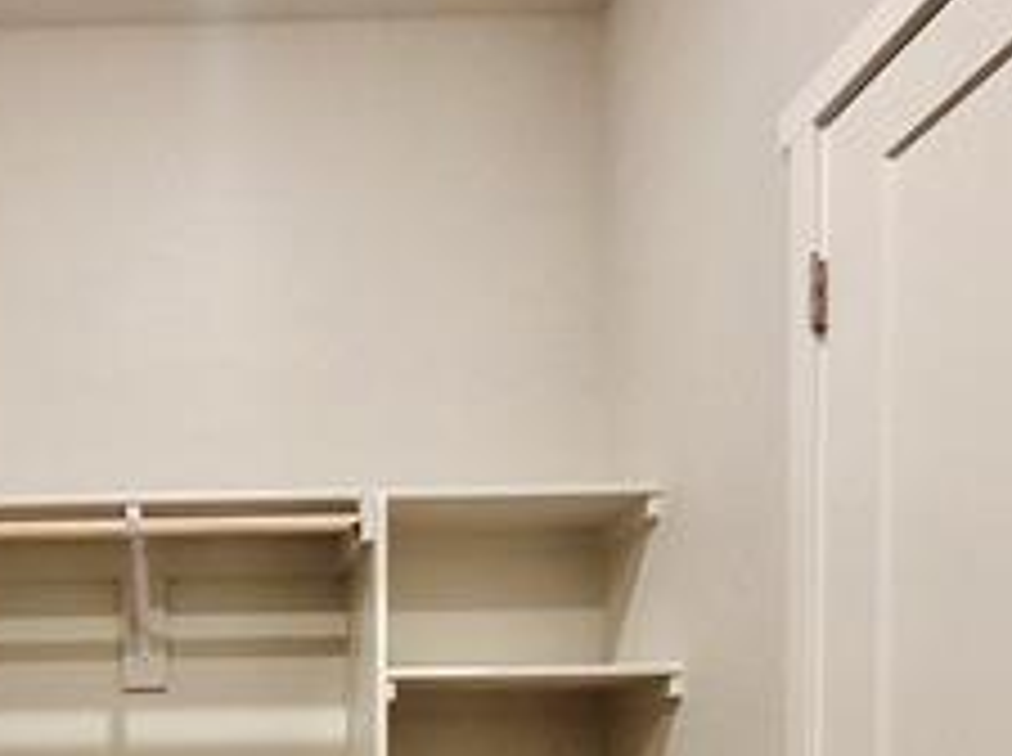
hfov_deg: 47.8
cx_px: 220
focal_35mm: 37
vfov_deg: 33.5
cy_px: 835
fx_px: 1080
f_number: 2.2
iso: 160
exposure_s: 1/30
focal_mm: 1.74
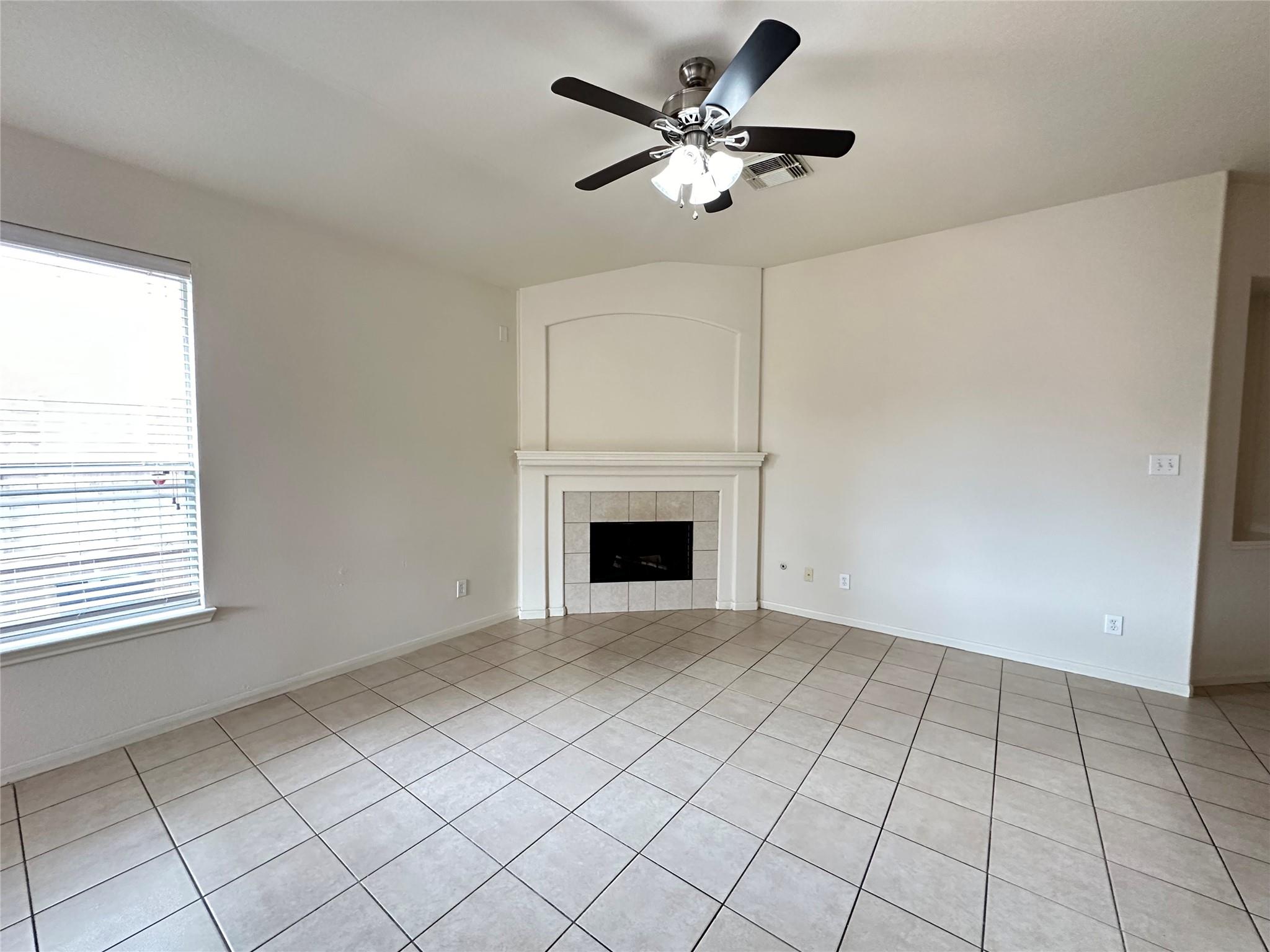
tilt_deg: -3.1
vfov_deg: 85.7
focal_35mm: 14
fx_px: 514
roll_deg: -0.3
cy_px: 476
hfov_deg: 102.1
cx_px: 635
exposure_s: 1/60
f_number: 2.2
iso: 400
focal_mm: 2.22
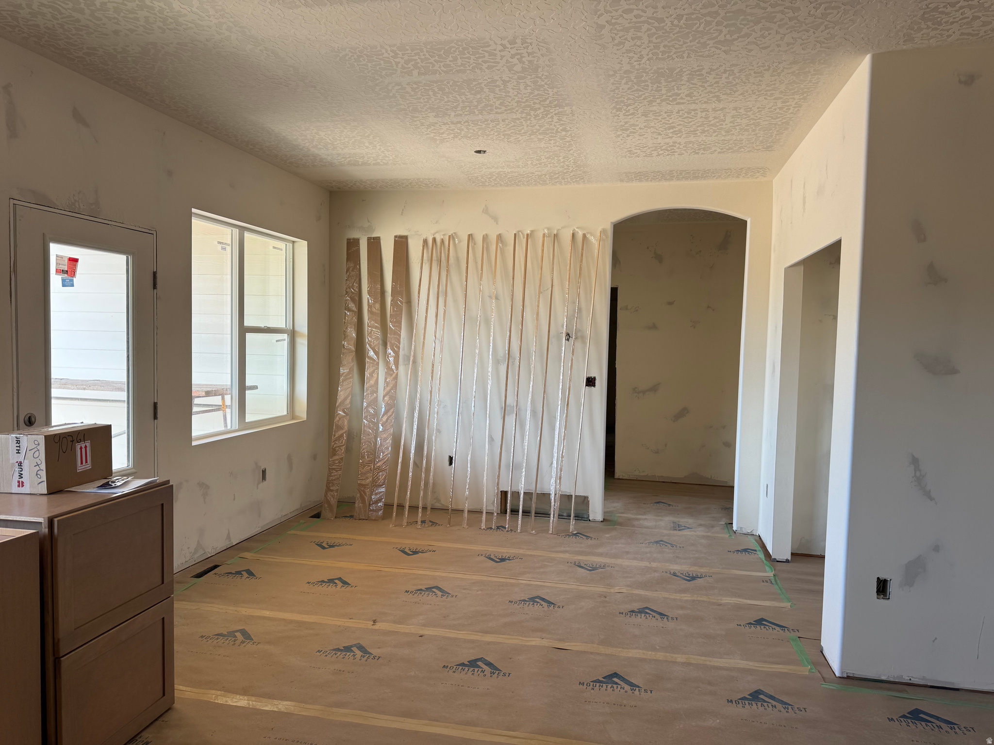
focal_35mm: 24
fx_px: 689
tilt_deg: -4.4
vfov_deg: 56.8
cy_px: 372
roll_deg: -1.2
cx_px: 497
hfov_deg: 71.6
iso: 80
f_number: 1.78
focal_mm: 6.76
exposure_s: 1/171
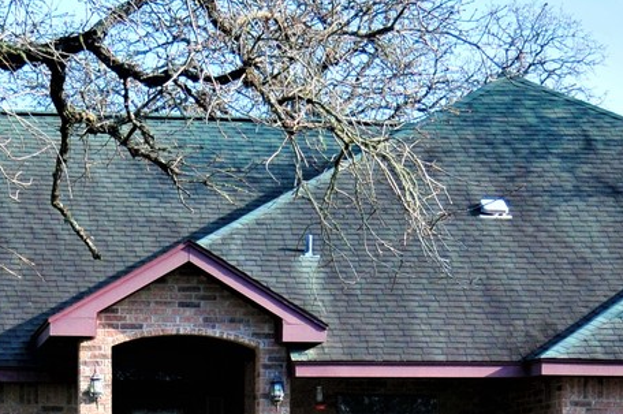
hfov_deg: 12.4
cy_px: 724
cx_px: 305
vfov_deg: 8.0
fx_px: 2866
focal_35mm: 166
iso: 400
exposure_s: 1/1250
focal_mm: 31
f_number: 4
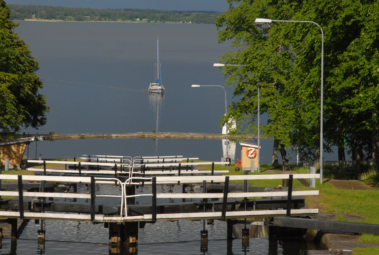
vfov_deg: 9.7
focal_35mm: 142
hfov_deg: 14.4
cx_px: 190
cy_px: 128
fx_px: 1503
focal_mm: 95
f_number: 13
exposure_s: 1/640
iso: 640
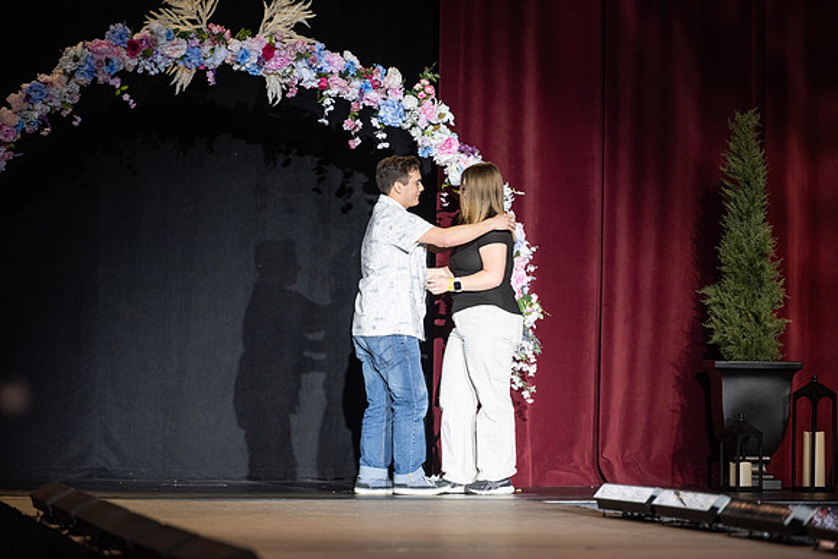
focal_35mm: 200
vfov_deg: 6.9
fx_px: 4656
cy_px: 280
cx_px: 419
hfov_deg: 10.3
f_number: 2.8
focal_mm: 200
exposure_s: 1/1000
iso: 1250
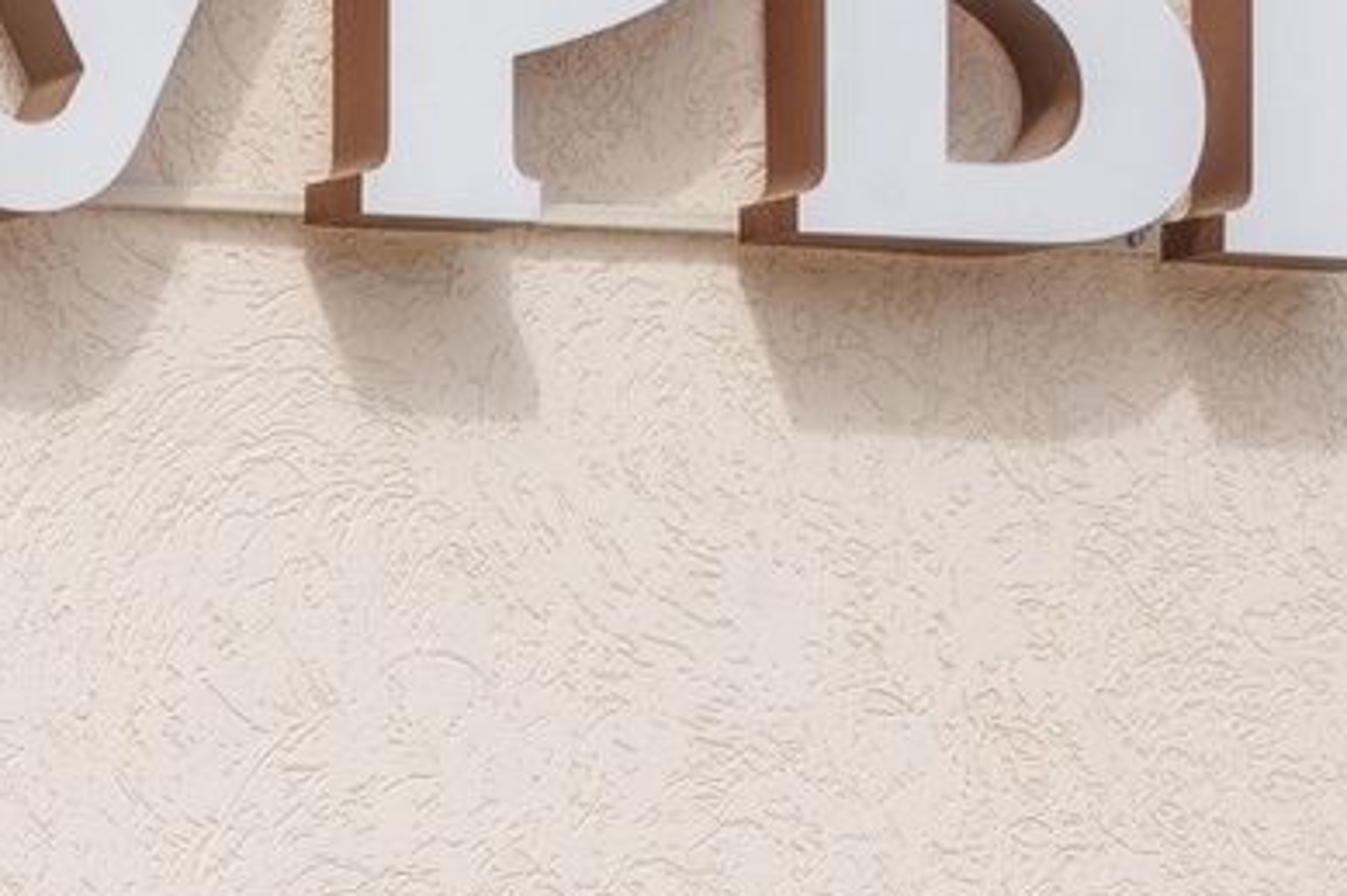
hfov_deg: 5.2
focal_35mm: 382
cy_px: 1403
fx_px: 14286
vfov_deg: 3.6
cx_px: -2441
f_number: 13
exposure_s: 1/160
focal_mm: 58
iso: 320
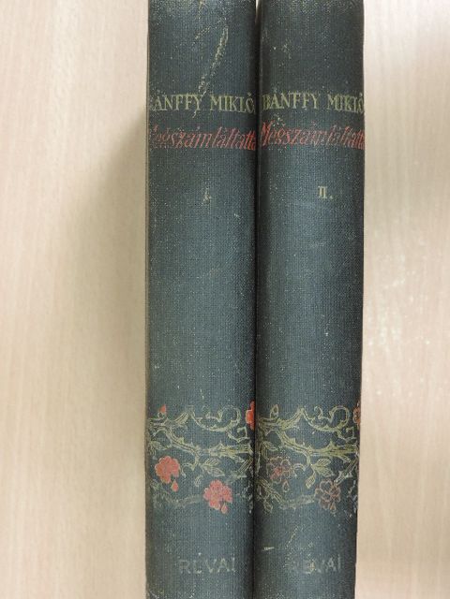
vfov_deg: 34.9
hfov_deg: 26.6
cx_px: 225
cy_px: 300
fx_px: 953
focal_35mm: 55
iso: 800
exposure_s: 1/13
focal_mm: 9.8
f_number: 3.7
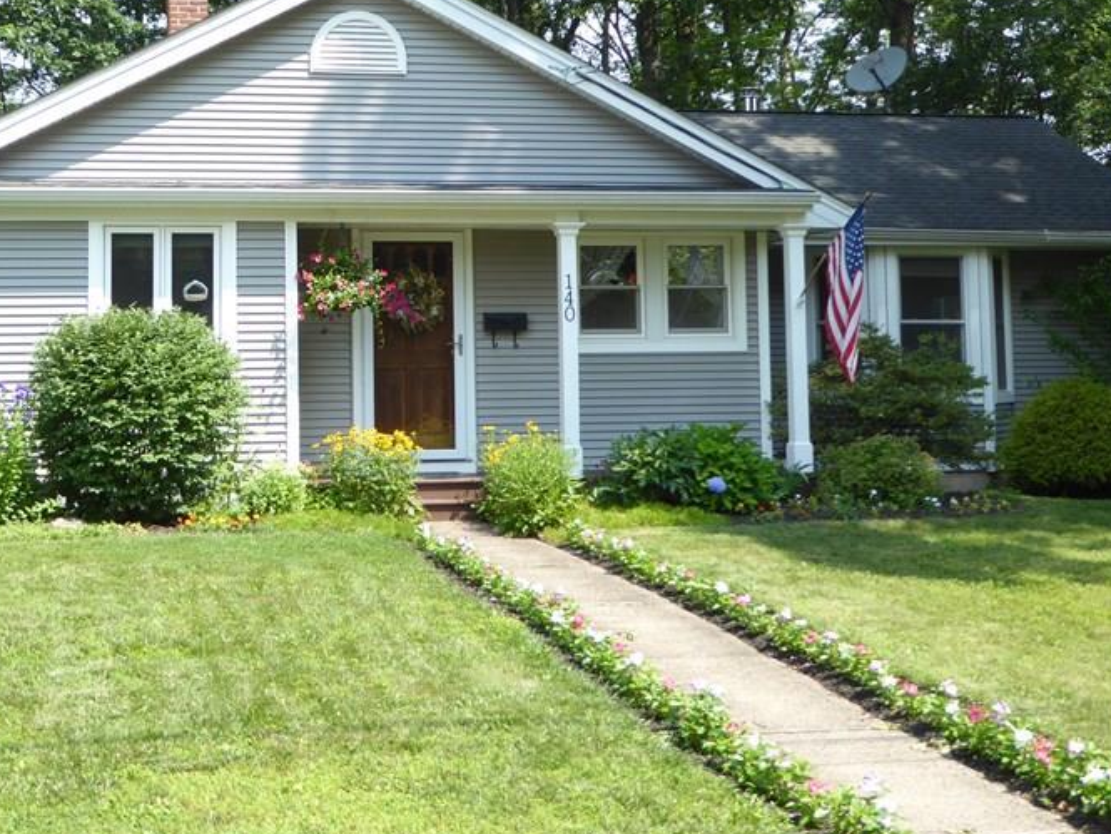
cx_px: 383
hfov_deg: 33.5
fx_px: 1830
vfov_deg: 25.4
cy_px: 216
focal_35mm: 57
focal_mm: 6.7
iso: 100
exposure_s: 1/250
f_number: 3.7
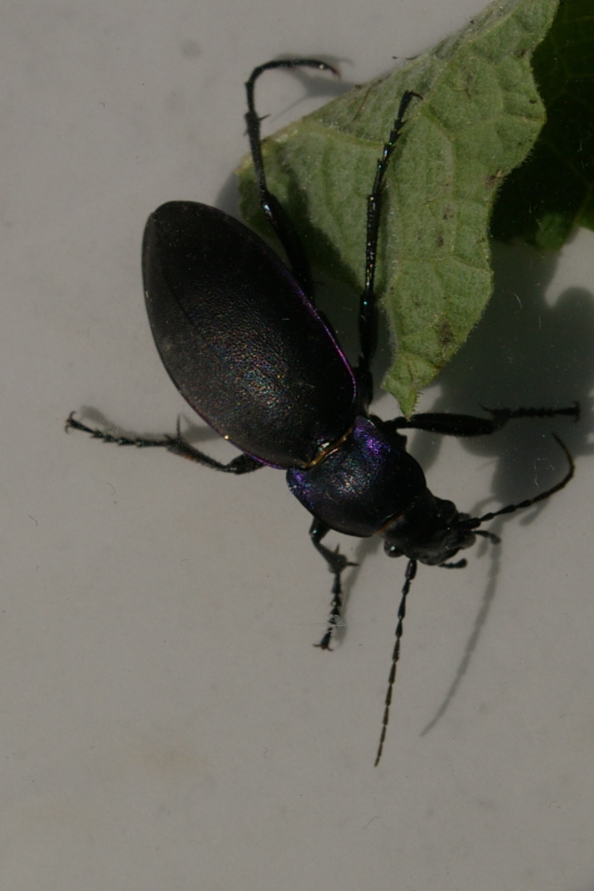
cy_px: 446
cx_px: 297
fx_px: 2599
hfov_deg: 13.0
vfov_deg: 19.5
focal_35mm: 105
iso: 200
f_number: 11
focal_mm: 70
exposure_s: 1/1000
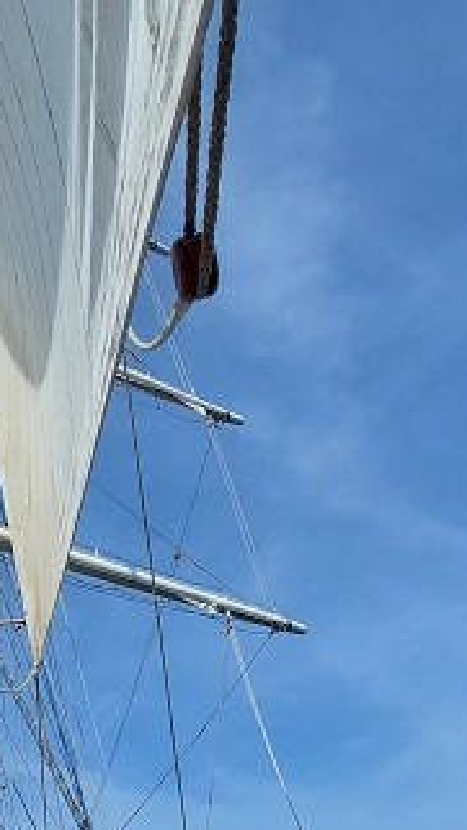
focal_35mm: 37
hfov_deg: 27.2
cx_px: -129
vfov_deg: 50.6
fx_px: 815
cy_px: 670
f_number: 2.2
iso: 50
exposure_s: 1/5000
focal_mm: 1.74
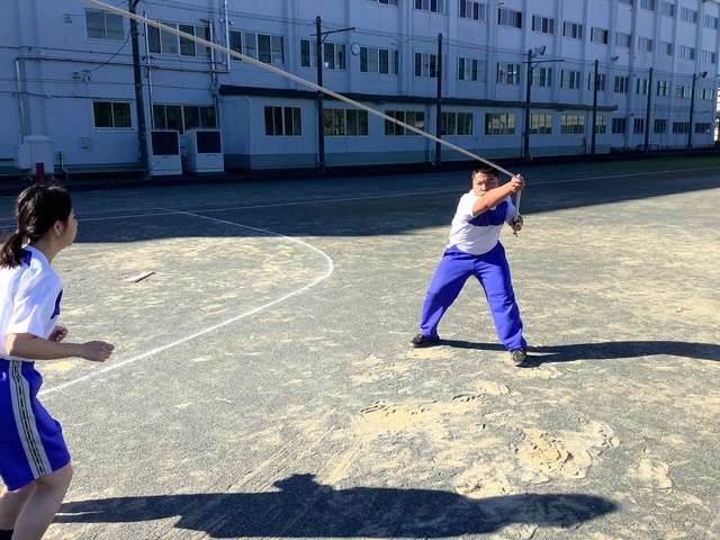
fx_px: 645
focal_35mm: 31
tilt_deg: -10.9
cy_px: 270
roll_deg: +0.6
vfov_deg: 45.4
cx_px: 360
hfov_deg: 58.4
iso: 25
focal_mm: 3.3
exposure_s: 1/823
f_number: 2.4
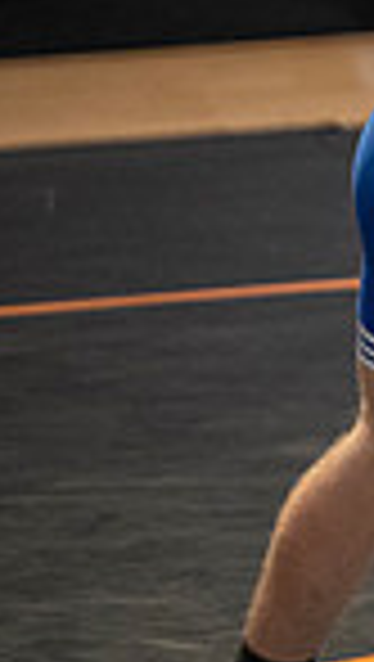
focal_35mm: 686
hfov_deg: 1.8
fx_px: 12060
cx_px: 1192
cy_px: -16
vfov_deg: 3.1
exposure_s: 1/1000
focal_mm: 155
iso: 3200
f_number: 2.8
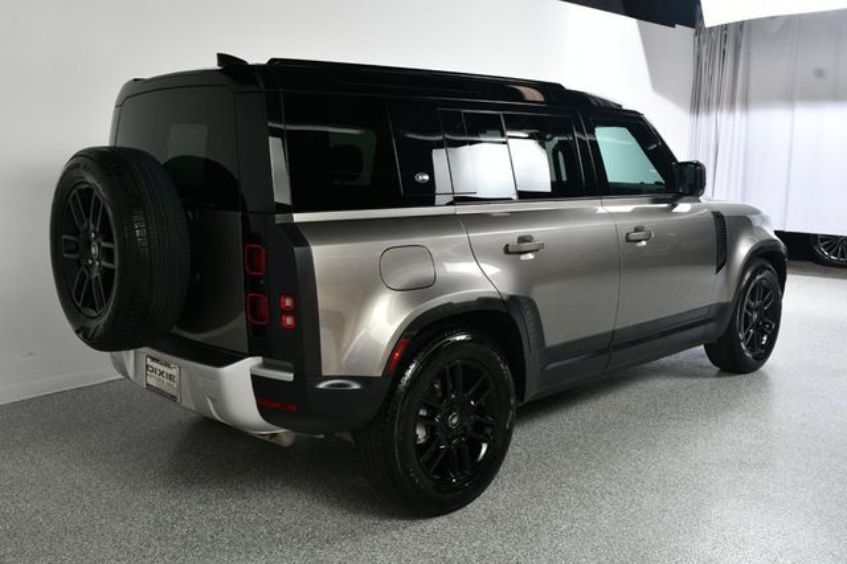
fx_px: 776
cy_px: 282
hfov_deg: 57.2
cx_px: 424
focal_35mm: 33
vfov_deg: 39.9
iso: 100
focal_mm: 22
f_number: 9
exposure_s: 1/160
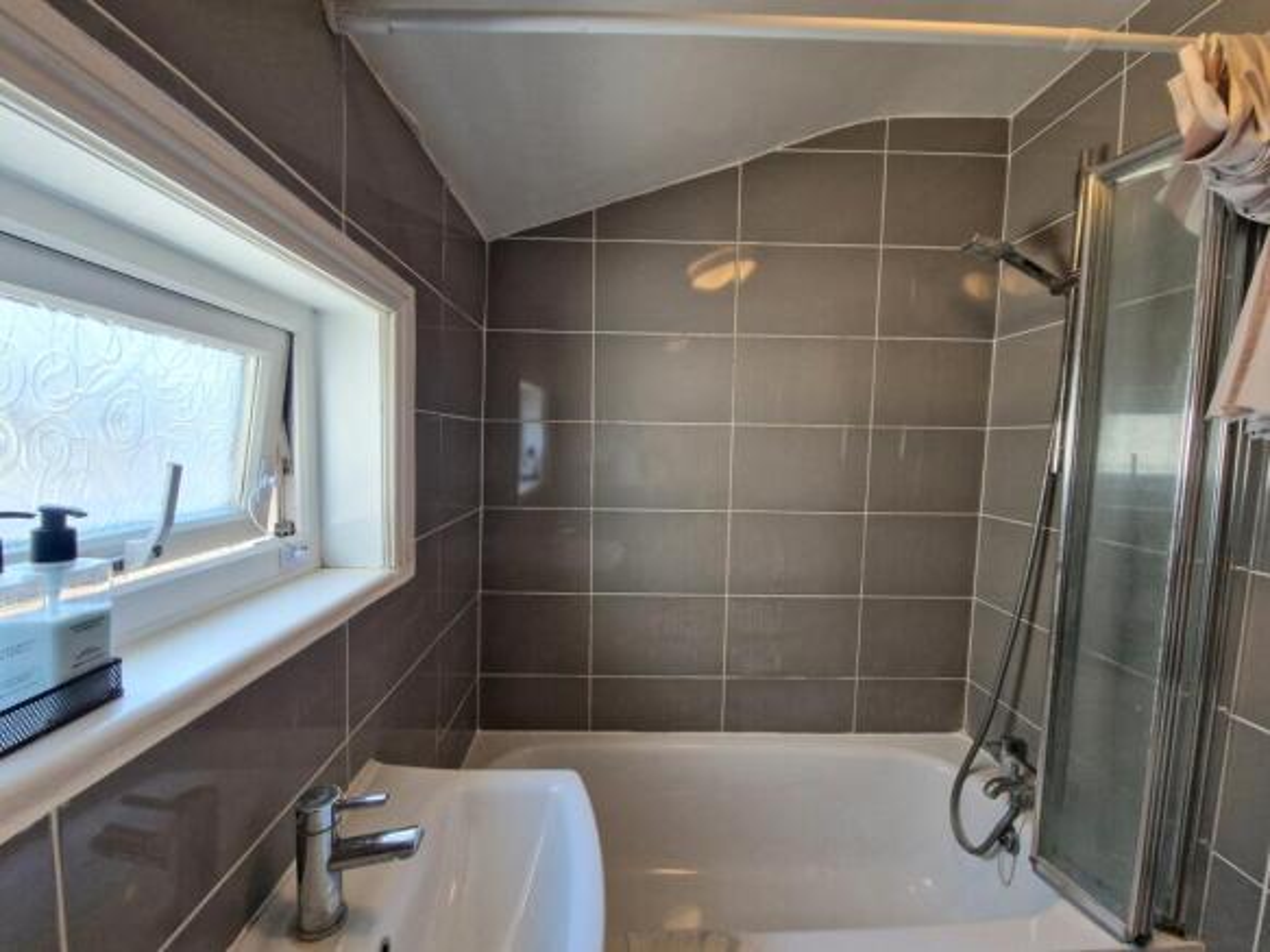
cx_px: 635
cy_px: 476
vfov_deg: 89.9
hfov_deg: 106.2
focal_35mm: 13
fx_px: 477
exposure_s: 1/50
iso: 200
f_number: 2.2
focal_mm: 2.2
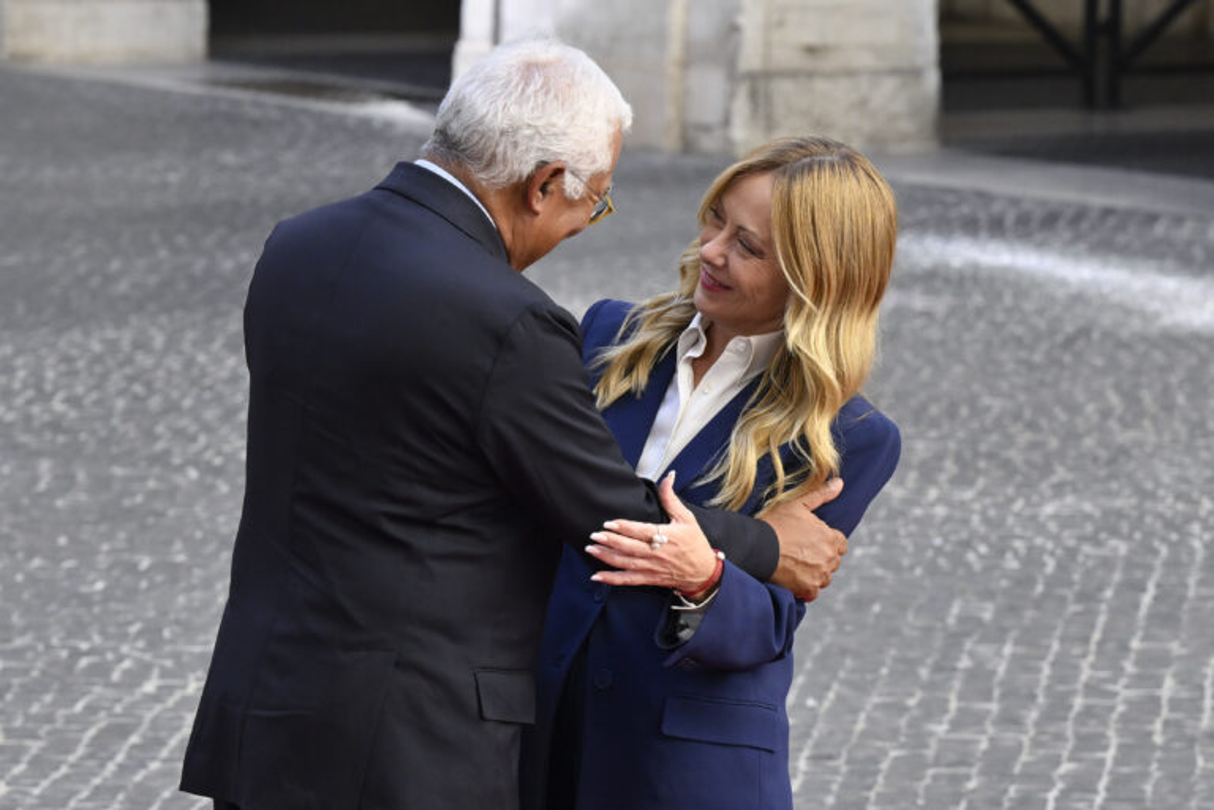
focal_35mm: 140
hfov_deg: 14.7
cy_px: 405
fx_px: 4721
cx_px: 607
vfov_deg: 9.8
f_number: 7.1
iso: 1000
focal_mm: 140
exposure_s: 1/500
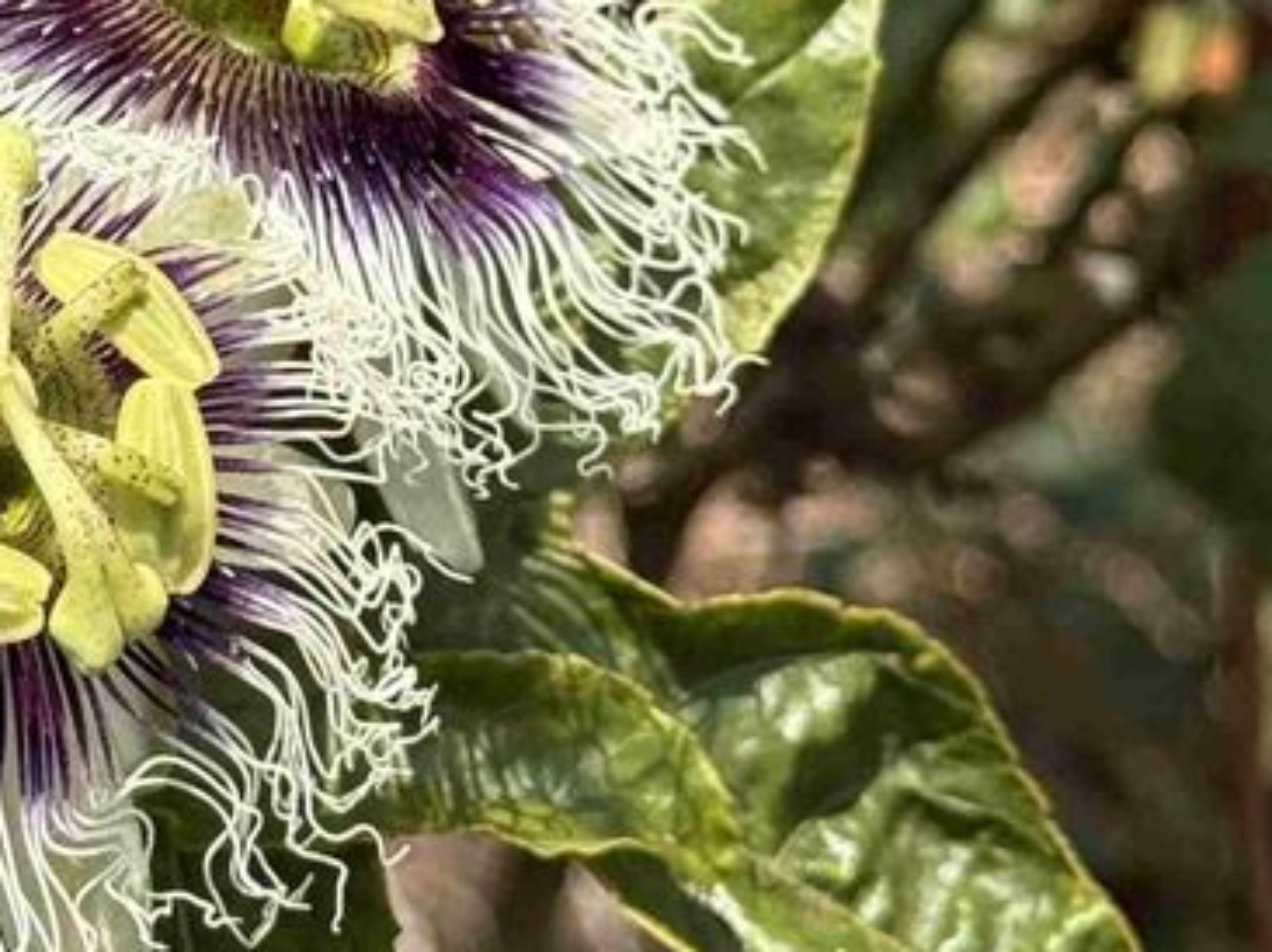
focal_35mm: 105
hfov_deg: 18.2
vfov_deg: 14.1
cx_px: -7
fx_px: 3856
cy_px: 306
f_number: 1.78
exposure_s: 1/4329
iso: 64
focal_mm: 6.76
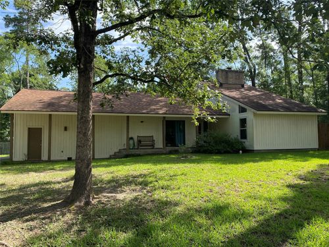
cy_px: 124
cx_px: 164
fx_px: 247
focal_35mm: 26
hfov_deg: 67.3
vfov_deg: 53.1
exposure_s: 1/822
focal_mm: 4.25
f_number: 1.8
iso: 32
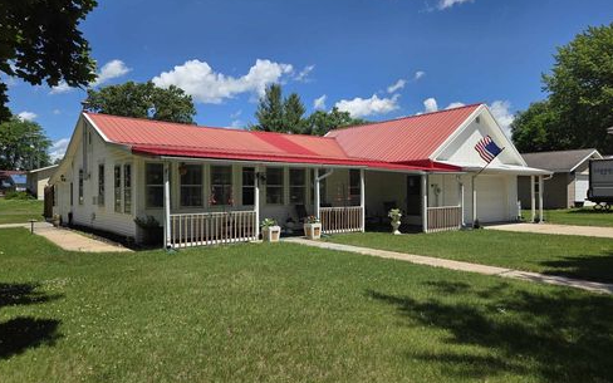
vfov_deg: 49.3
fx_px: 418
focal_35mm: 25
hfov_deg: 72.5
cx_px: 300
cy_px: 189
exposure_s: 1/6217
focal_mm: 5.4
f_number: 1.8
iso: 80
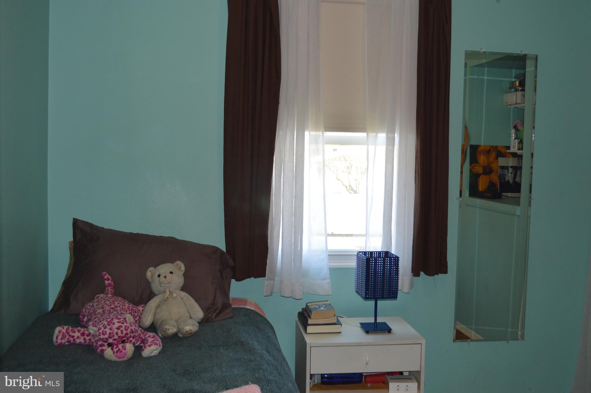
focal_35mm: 39
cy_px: 196
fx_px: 640
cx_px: 296
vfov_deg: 34.1
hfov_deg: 49.6
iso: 400
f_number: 4.2
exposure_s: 1/60
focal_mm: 26
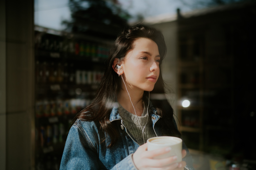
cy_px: 85
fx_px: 249
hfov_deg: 54.4
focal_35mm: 35
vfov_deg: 37.8
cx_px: 128
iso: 100
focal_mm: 35
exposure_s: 1/8000
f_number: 1.4
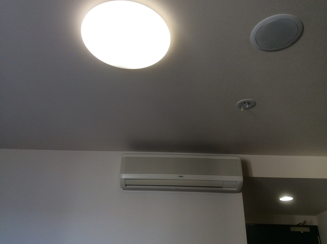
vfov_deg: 44.0
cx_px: 164
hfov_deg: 56.9
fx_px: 302
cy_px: 122
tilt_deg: +27.7
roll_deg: -2.5
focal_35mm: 32
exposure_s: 1/60
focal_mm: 3.3
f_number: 2.4
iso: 50
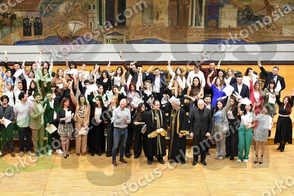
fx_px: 503
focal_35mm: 62
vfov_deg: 22.0
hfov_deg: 32.6
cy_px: 83
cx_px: 126
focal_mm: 35
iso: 5000
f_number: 6.3
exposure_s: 1/100
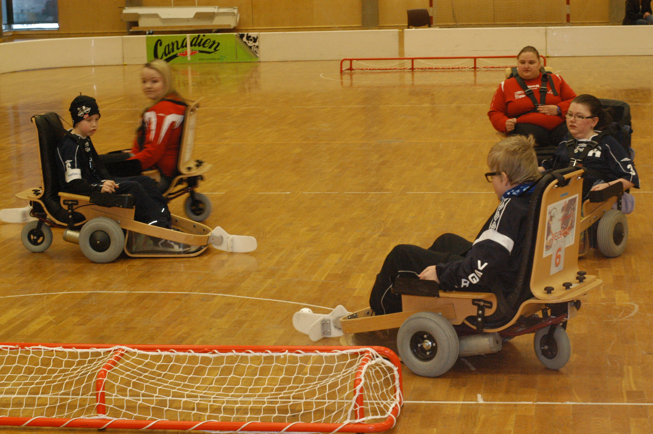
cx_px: 326
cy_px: 217
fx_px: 1359
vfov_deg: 18.1
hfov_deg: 27.0
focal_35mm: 75
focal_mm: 50
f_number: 6.3
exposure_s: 1/80
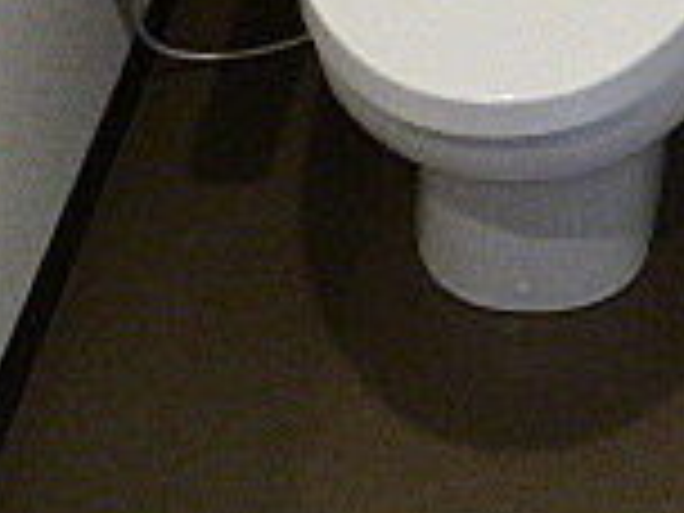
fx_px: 1660
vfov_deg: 16.5
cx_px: 549
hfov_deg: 23.0
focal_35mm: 84
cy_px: -166
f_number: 2.8
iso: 400
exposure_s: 1/40
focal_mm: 3.58
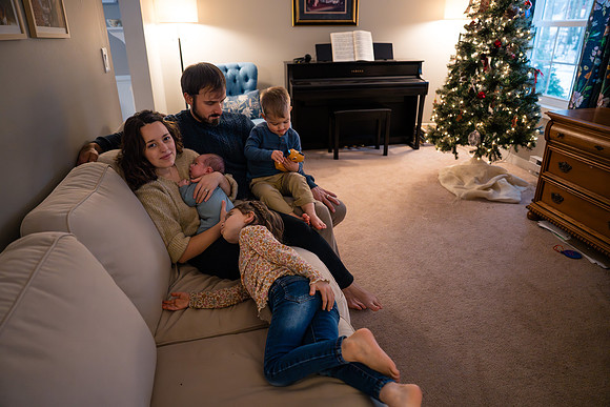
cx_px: 305
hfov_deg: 73.7
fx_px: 407
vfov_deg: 53.2
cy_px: 204
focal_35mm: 24
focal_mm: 24
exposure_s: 1/250
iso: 3200
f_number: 2.8
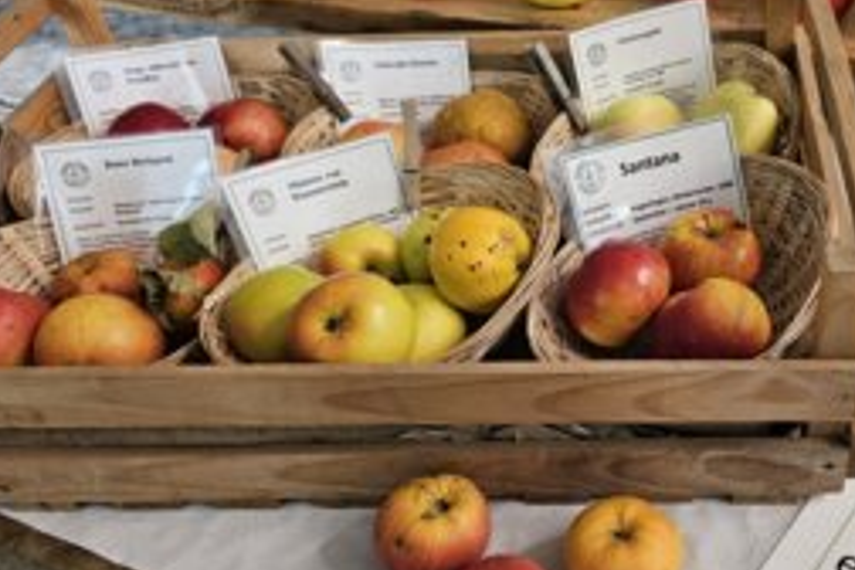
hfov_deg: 48.8
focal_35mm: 38
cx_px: 638
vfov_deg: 35.1
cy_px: 282
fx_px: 902
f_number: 1.7
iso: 500
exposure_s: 1/100
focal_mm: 6.3
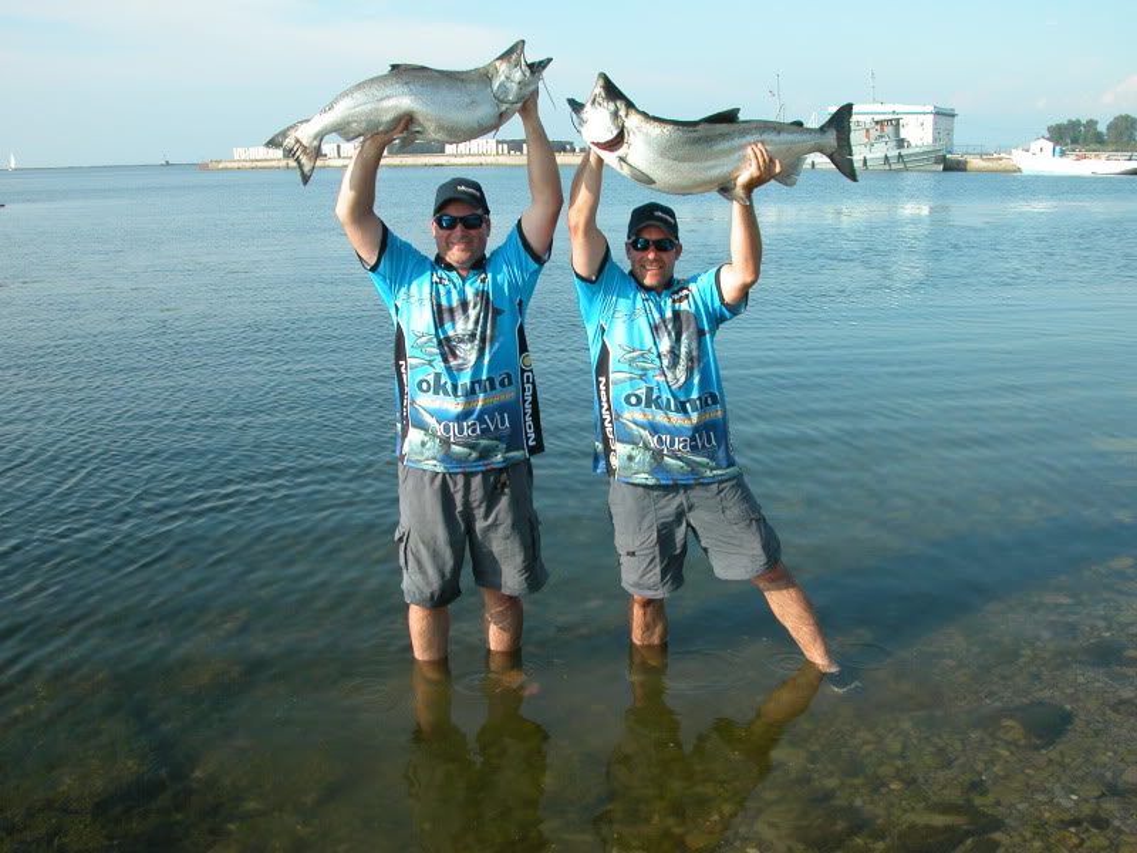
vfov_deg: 40.7
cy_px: 426
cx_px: 568
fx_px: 1150
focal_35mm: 35
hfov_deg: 52.6
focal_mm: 8.9
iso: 100
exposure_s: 1/247
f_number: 5.6
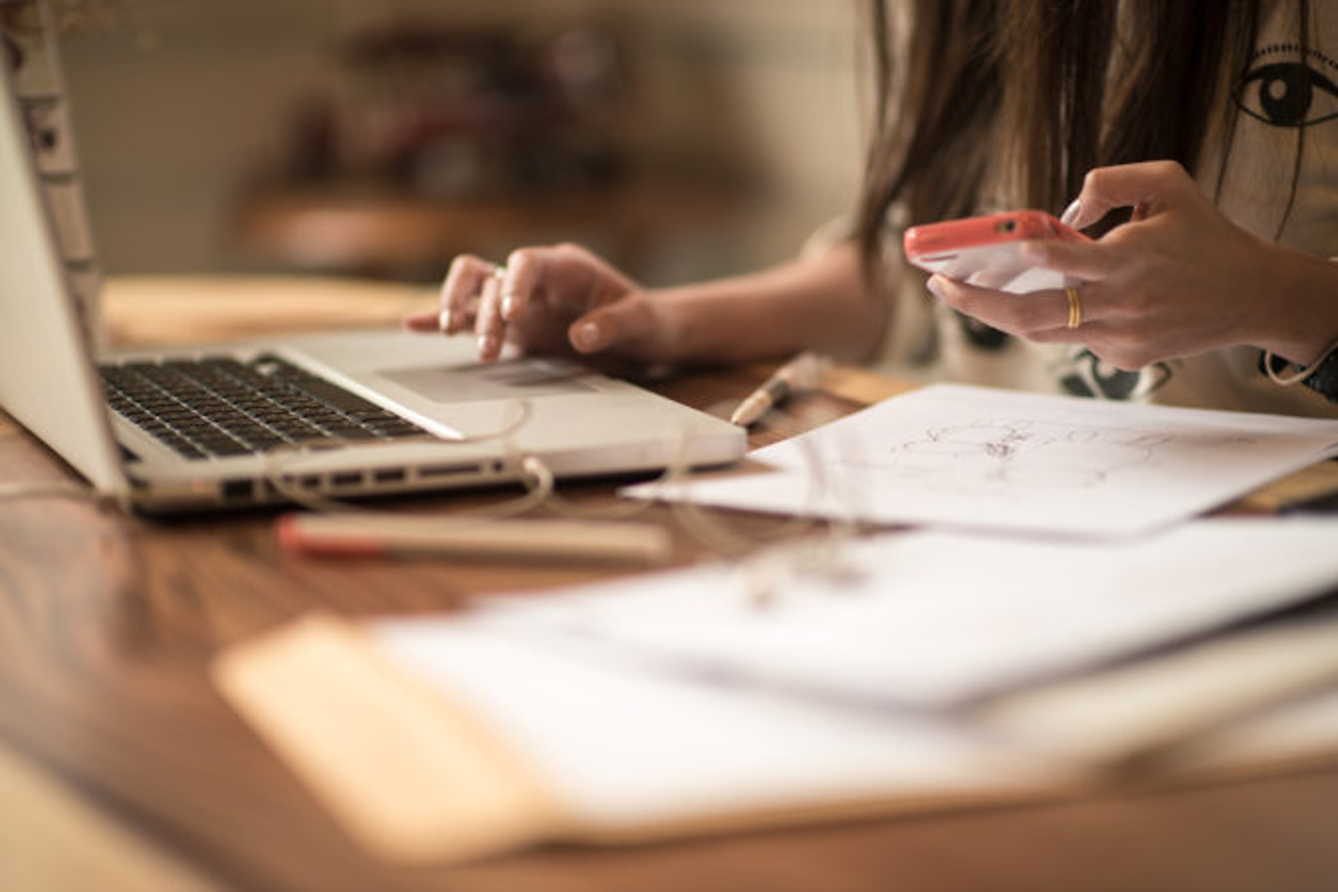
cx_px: 669
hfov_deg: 23.9
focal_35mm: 85
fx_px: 3159
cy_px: 446
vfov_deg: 16.1
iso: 100
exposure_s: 1/100
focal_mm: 85
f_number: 1.4
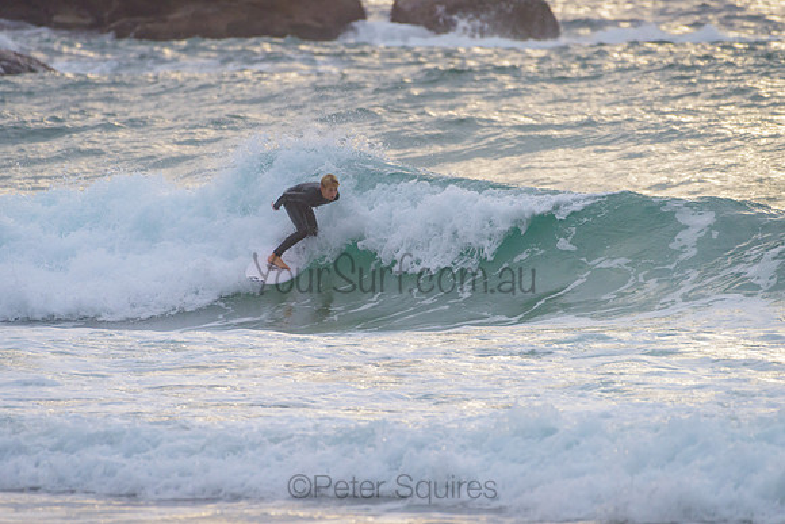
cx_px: 381
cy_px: 257
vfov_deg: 2.2
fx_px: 13372
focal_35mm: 613
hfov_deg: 3.4
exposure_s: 1/1250
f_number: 5.6
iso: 360
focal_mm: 500
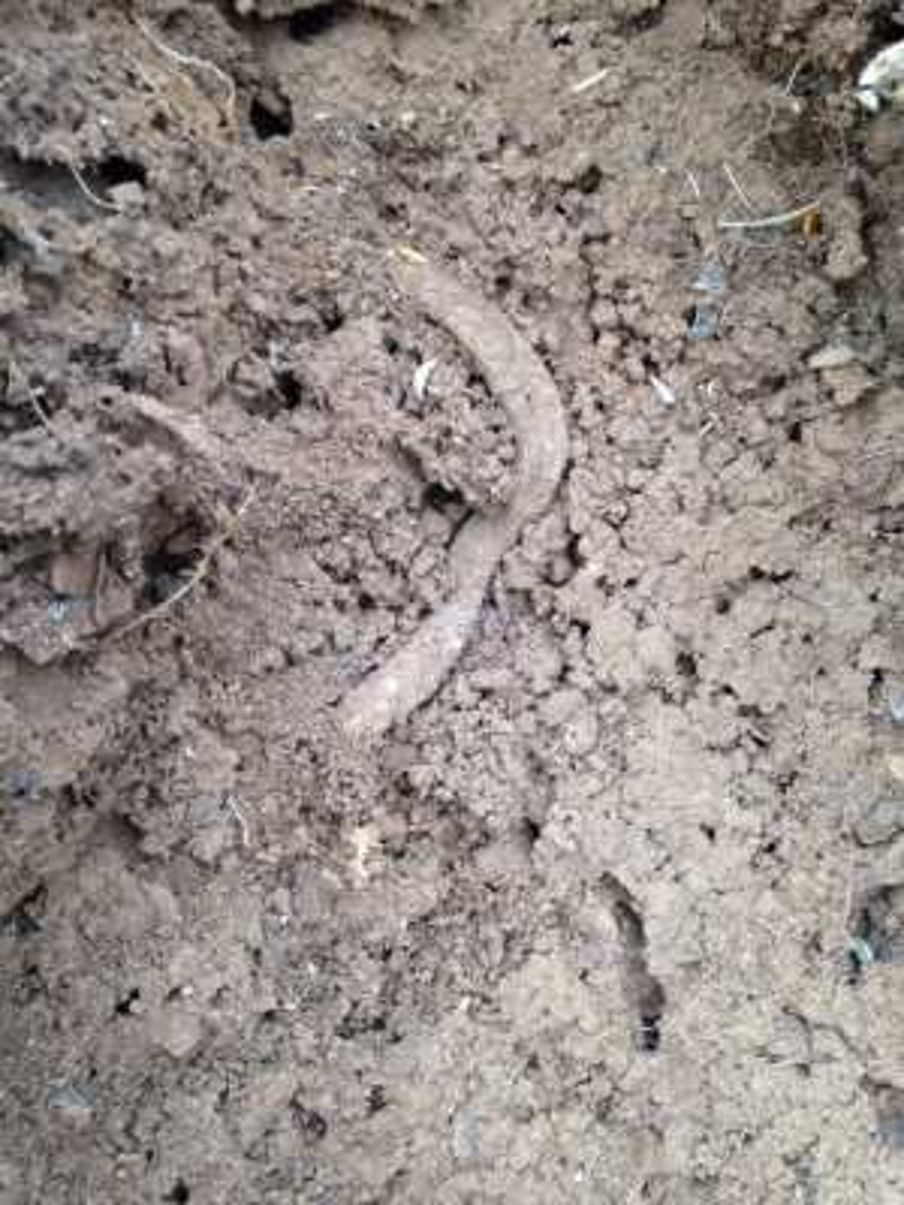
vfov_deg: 55.4
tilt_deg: -45.7
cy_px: 602
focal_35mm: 33
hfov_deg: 42.9
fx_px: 1149
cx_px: 452
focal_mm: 4.12
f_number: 2.4
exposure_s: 1/30
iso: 50
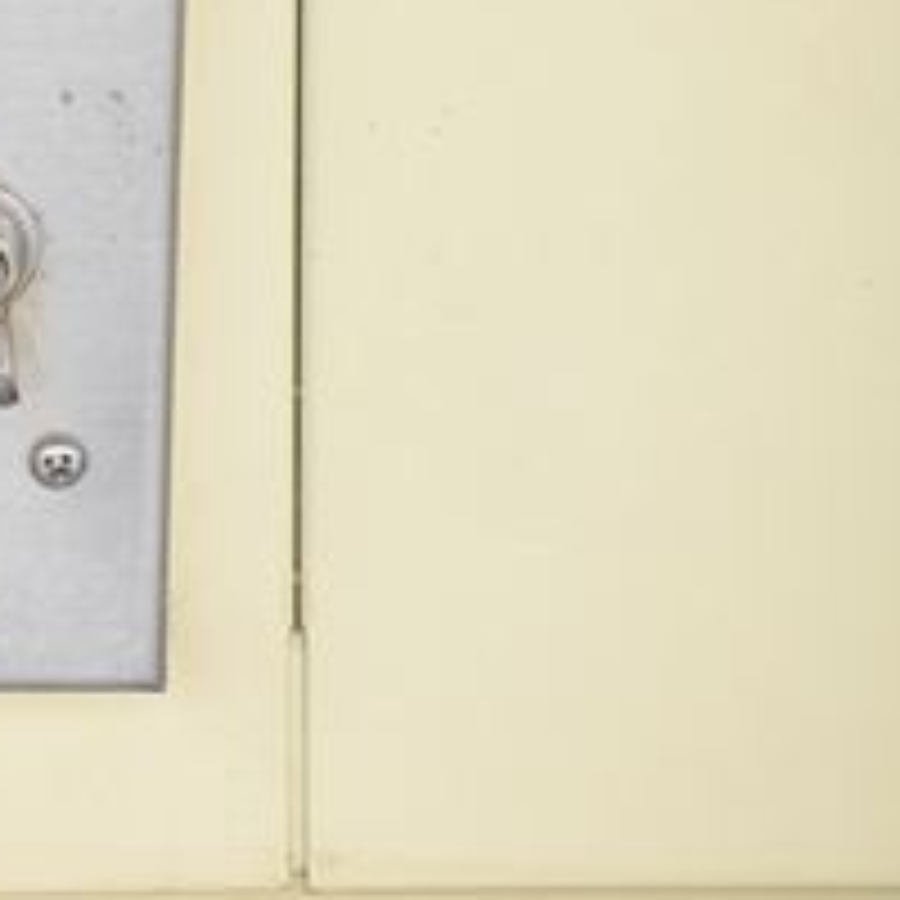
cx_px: -162
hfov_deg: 3.5
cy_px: 153
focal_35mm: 495
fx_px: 14562
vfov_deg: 3.5
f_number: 6.3
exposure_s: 1/2000
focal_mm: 155
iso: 1250
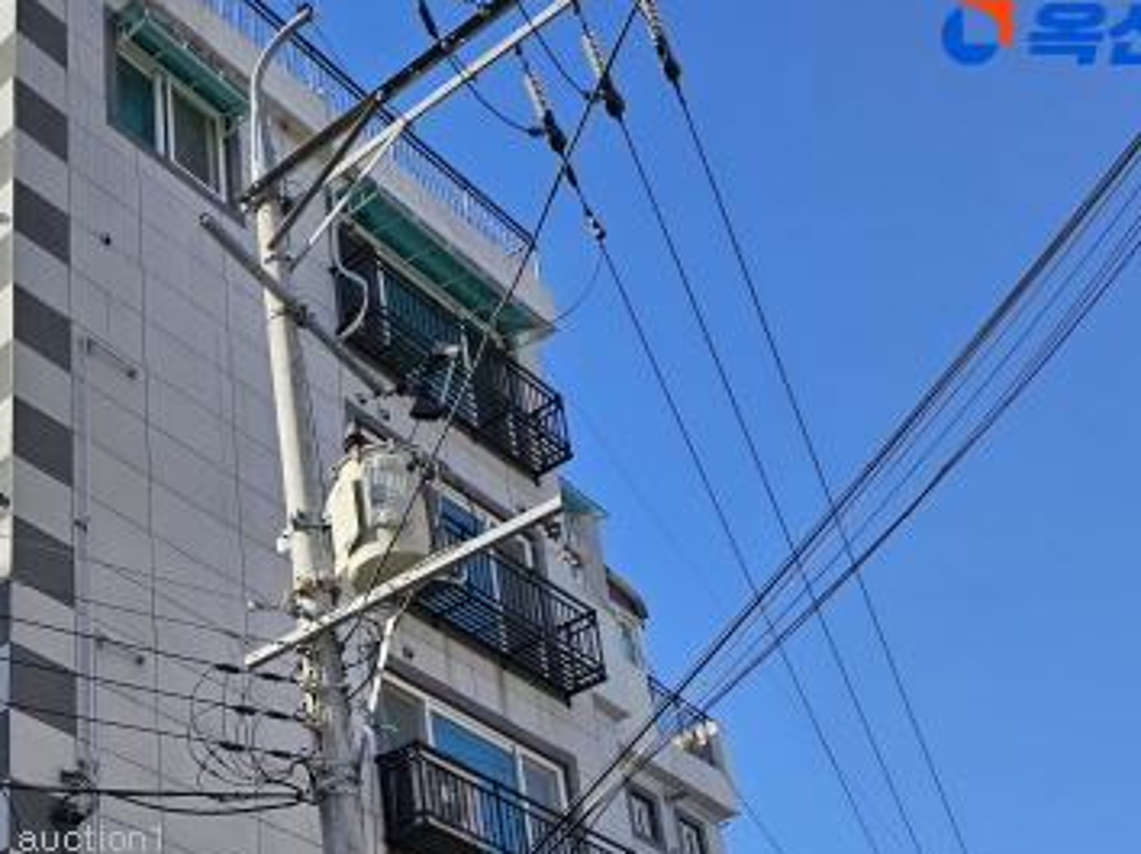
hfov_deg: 34.5
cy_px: 860
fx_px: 1713
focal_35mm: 52
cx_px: 90
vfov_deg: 26.5
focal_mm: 6.3
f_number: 1.7
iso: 10
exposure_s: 1/746
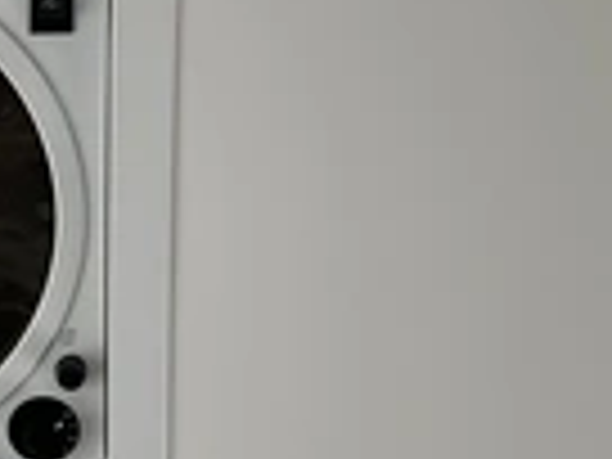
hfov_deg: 21.2
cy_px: 320
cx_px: -144
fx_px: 1503
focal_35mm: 85
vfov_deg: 17.3
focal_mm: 3
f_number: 1.8
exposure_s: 1/116
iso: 64
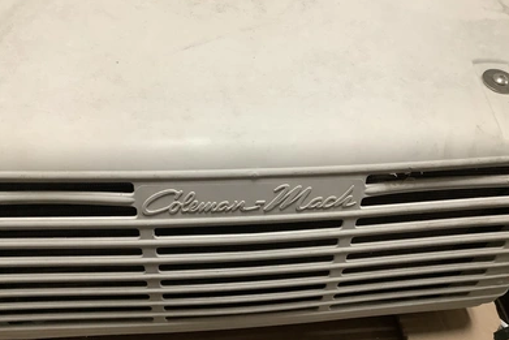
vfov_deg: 39.9
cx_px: 256
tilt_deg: -51.7
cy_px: 189
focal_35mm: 33
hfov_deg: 57.2
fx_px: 467
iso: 250
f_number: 2.4
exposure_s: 1/40
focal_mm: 3.3
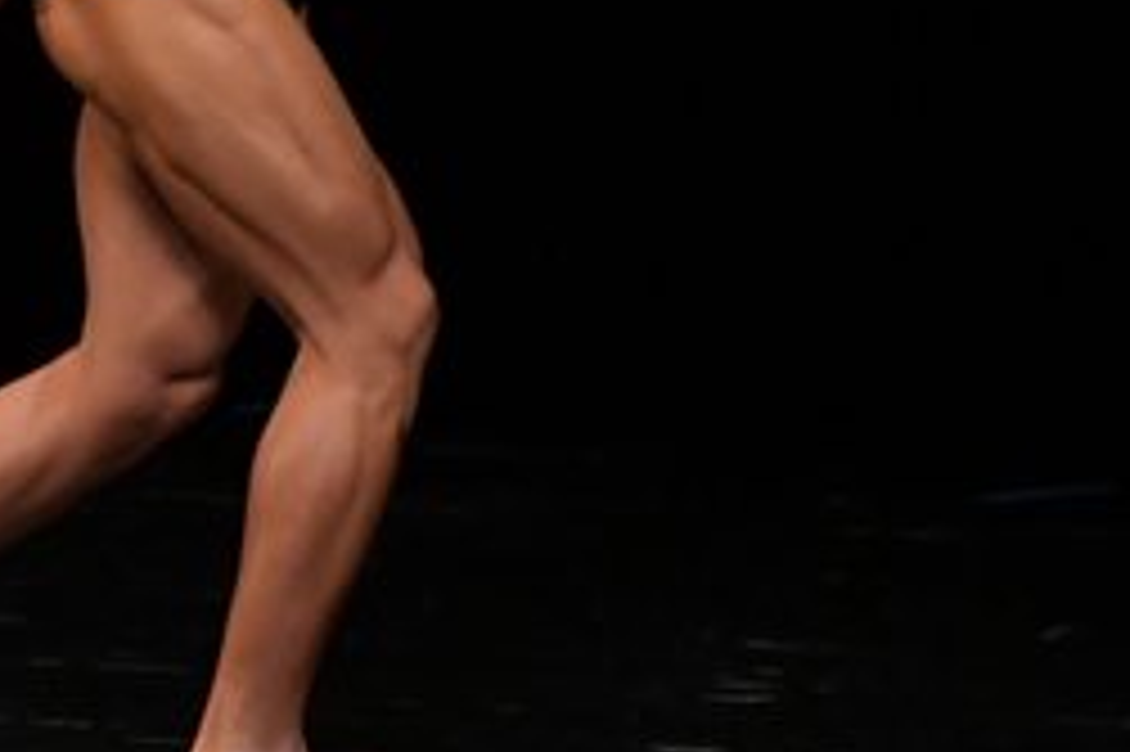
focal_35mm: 835
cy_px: -54
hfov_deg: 2.5
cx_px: 115
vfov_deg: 1.6
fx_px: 26192
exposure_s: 1/400
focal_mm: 180
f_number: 5.6
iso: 3200
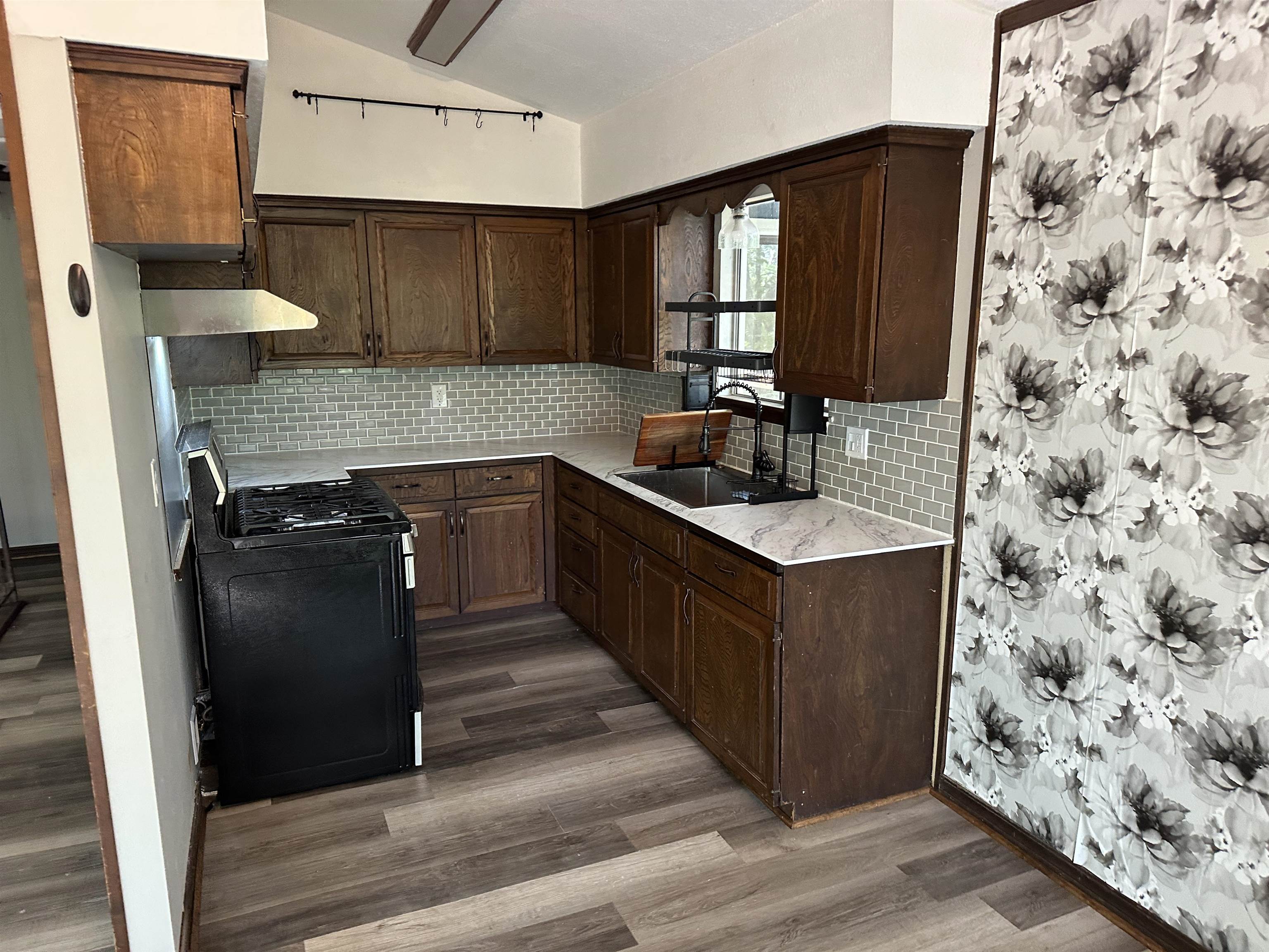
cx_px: 634
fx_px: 880
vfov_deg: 56.8
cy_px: 476
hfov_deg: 71.6
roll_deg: +0.3
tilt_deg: -10.0
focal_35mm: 24
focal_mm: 6.86
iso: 320
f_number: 1.78
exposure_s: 1/60
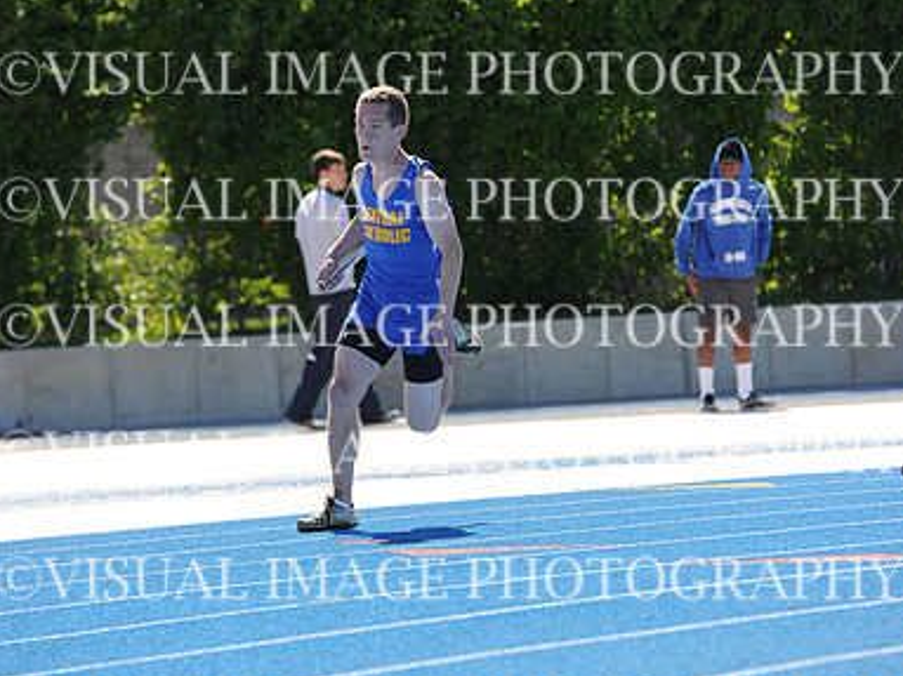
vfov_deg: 5.1
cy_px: 261
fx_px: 7589
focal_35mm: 291
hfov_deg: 6.8
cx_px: 450
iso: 500
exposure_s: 1/1600
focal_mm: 200
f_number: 4.5
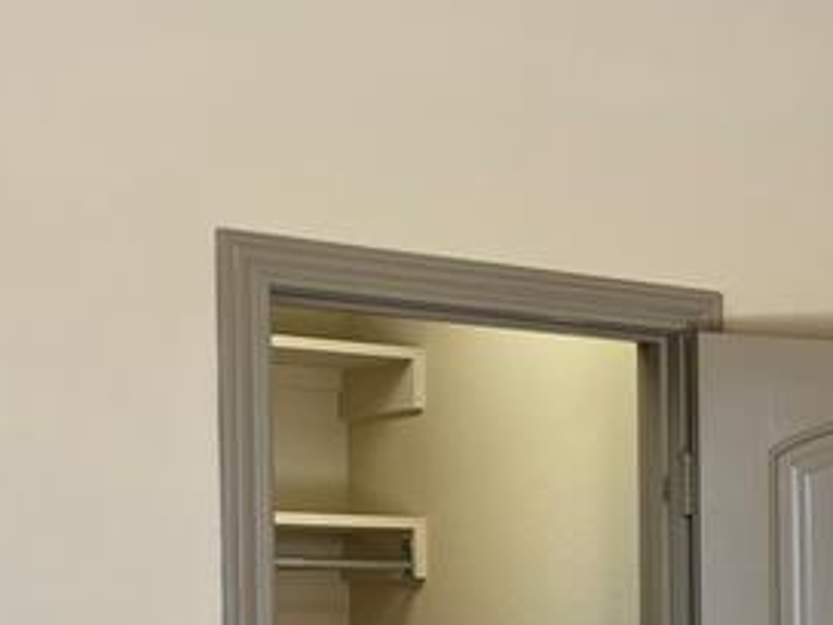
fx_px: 2358
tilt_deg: -0.9
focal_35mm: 98
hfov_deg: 17.7
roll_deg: +0.8
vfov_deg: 14.8
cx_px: 1283
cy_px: 662
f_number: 1.6
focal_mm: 5.1
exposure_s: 1/120
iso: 80
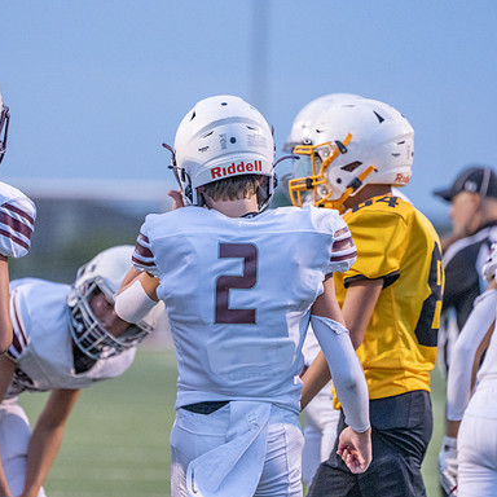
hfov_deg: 4.0
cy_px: 249
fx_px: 7066
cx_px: 230
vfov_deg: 4.0
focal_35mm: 435
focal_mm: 339
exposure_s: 1/640
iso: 6400
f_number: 5.6
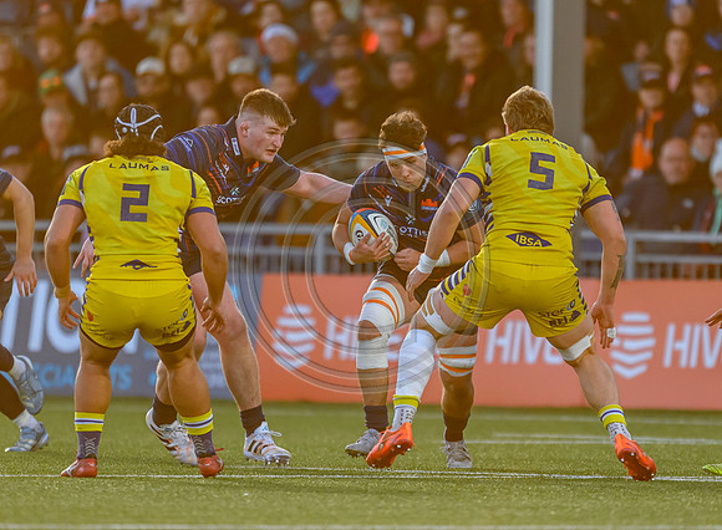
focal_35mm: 928
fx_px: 19222
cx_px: 427
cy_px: 249
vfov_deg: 1.6
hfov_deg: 2.2
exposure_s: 1/1250
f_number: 4
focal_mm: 560
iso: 3200
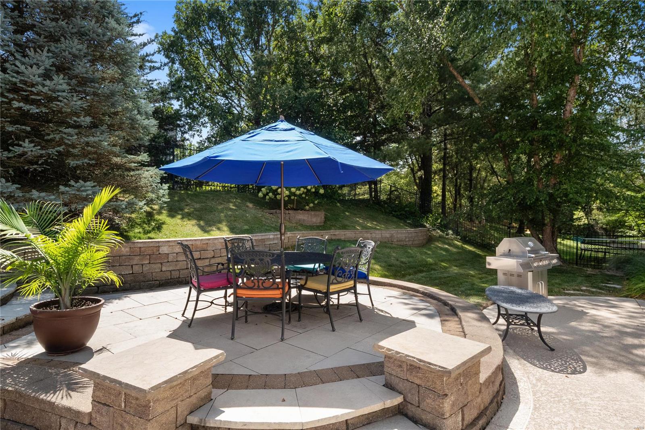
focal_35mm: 18
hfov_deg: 90.0
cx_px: 322
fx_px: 323
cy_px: 215
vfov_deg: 67.4
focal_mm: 9
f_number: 8
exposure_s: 1/500
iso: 400
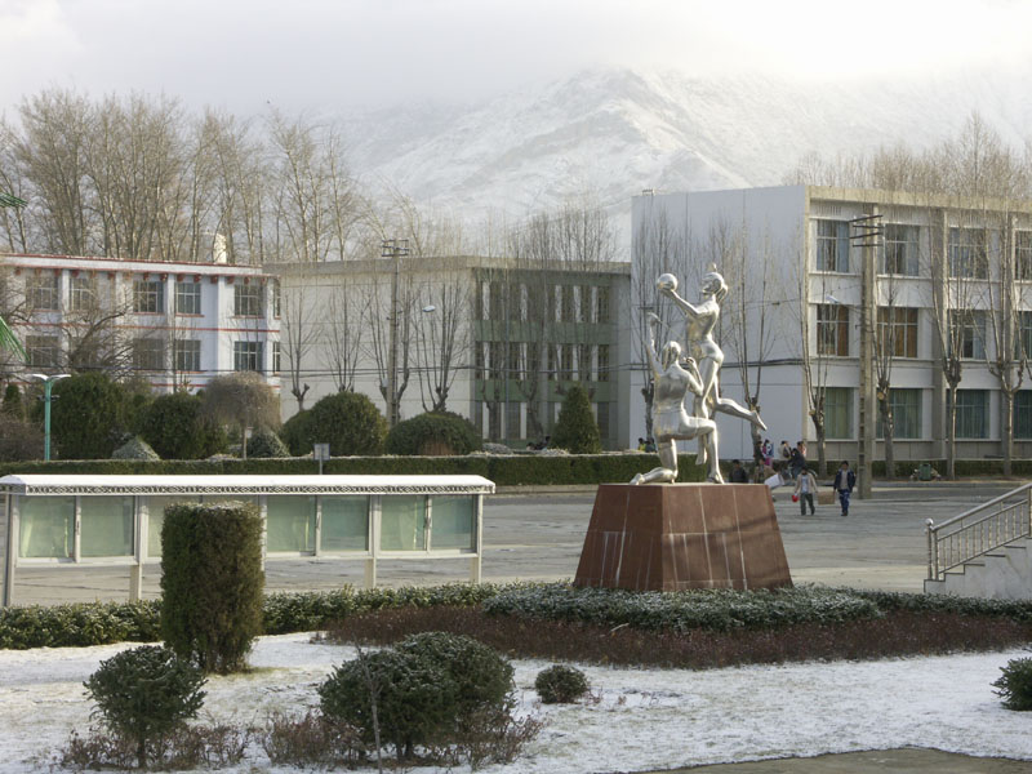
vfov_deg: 13.3
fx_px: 3309
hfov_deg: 17.7
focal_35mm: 111
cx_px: 516
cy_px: 387
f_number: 7.1
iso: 100
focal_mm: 27.46
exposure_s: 1/100
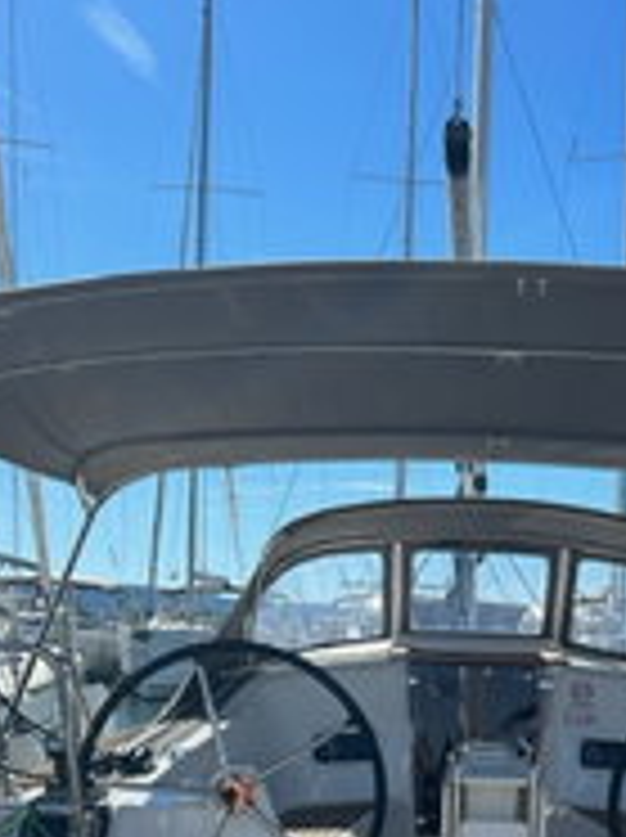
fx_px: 1353
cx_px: 473
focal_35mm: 56
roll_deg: -3.7
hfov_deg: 25.7
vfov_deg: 32.8
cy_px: 738
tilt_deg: -4.9
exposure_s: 1/4274
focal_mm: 5.7
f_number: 1.5
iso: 50
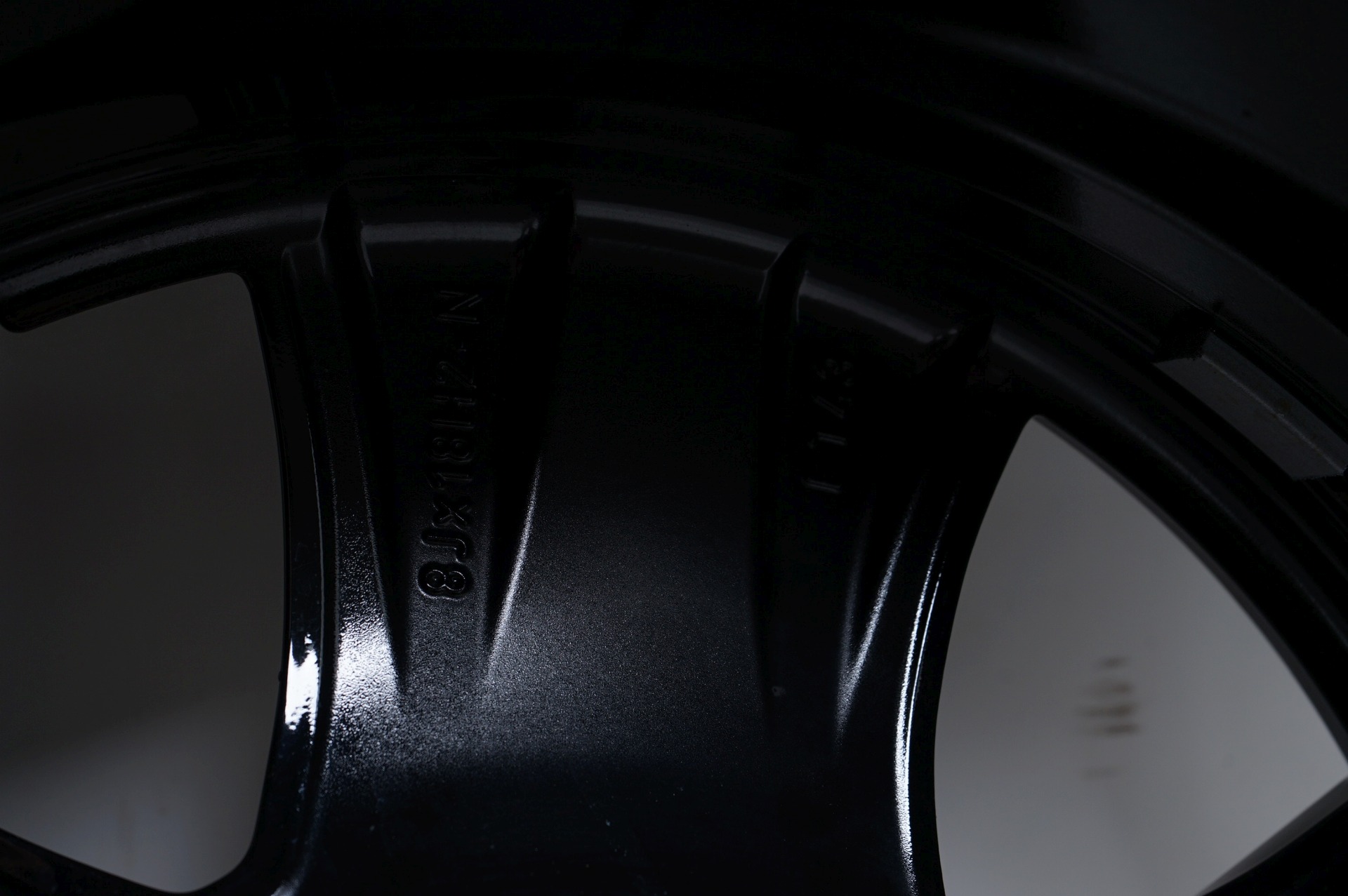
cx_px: 674
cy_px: 448
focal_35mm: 53
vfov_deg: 25.5
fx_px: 1983
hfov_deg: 37.5
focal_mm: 53
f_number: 7.1
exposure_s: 1/125
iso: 250
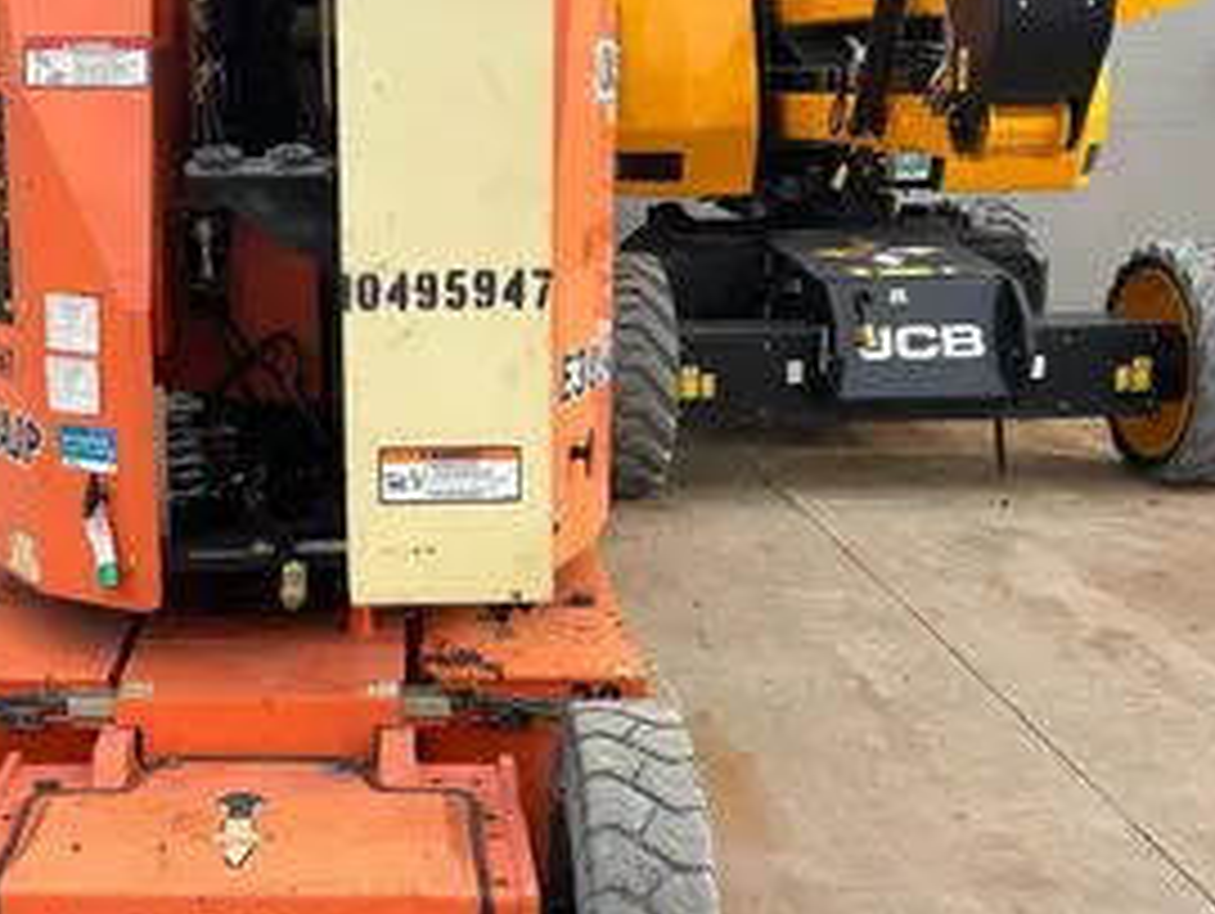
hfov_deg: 35.0
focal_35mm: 53
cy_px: 421
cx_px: 238
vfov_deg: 27.6
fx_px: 1862
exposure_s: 1/1183
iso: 50
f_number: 1.5
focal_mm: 5.7
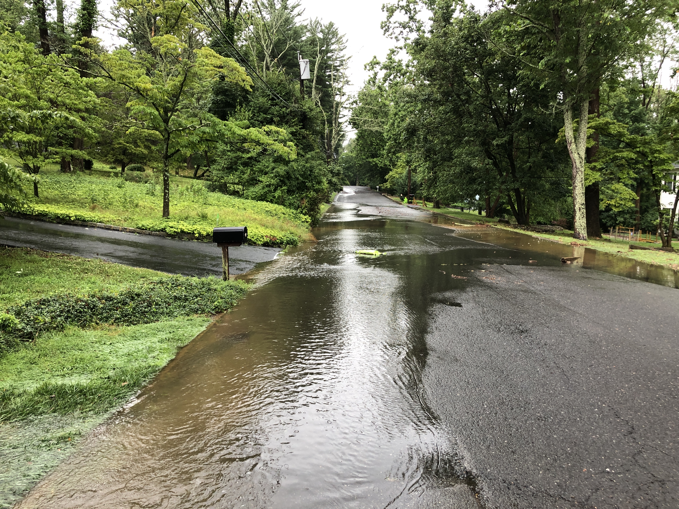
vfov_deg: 49.7
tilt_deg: -5.7
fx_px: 549
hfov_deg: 63.4
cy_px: 254
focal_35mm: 28
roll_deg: +0.6
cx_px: 340
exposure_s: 1/40
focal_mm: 4
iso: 20
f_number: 1.8
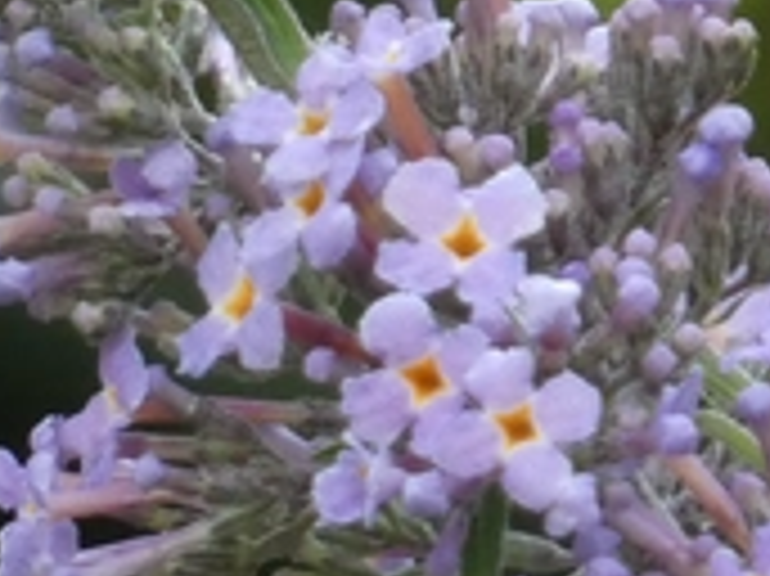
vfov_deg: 0.5
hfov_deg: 0.7
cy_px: 1062
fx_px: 63062
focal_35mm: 2837
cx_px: 1162
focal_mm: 135.6
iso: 500
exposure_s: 1/250
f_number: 5.6
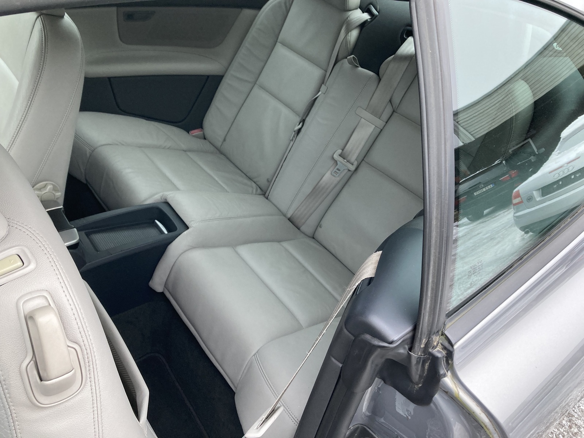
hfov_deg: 63.4
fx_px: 472
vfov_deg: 49.7
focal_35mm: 28
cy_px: 219
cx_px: 292
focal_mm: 3.99
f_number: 1.8
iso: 100
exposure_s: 1/60
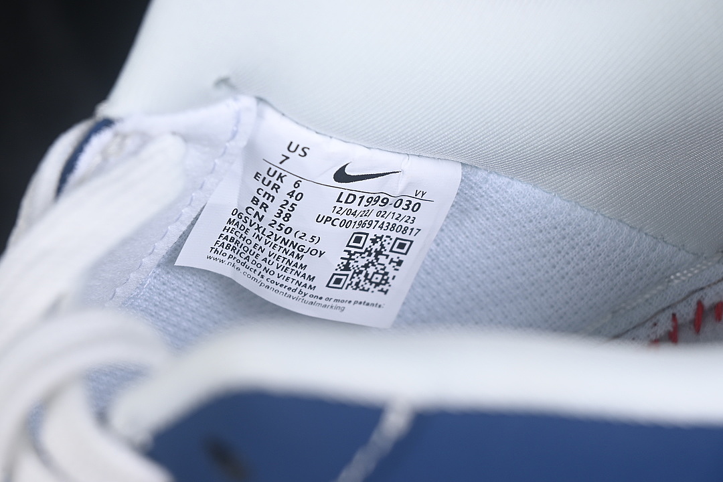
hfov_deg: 27.0
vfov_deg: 18.2
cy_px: 241
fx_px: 1506
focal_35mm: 75
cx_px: 362
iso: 160
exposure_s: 1/80
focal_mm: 50
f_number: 7.1
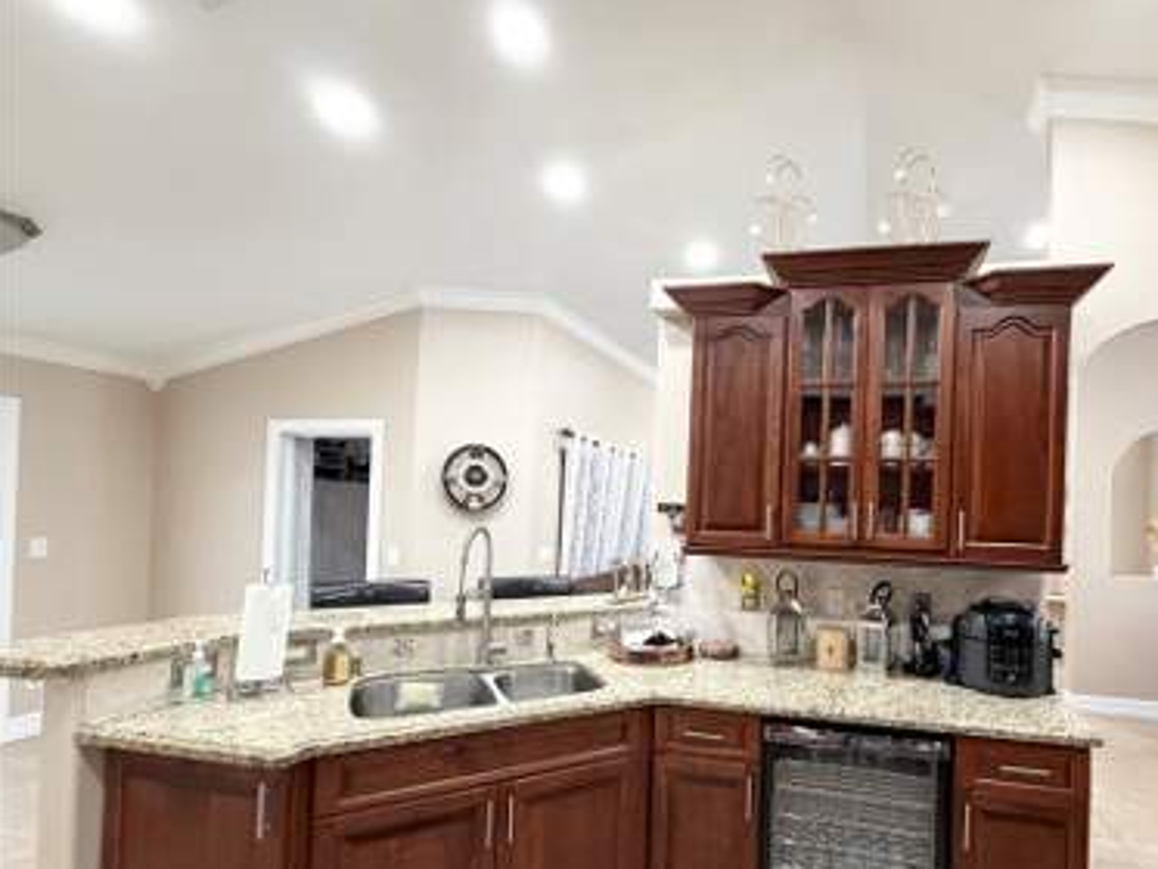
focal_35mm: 18
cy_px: 503
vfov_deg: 71.2
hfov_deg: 85.6
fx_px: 602
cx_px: 742
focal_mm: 2.22
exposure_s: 1/60
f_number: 2.2
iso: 320
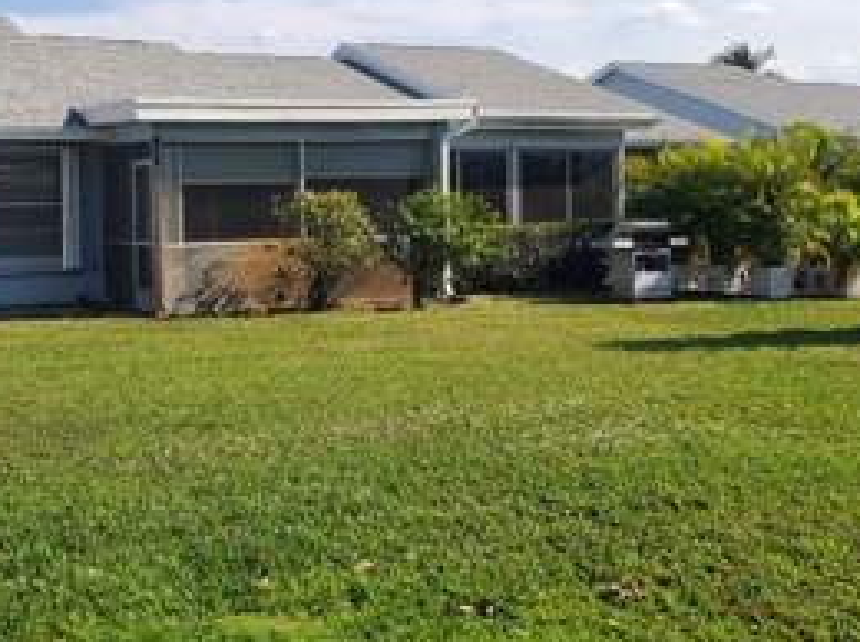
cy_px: 204
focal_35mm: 48
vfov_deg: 29.9
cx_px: 327
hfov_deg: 39.5
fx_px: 1190
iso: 50
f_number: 2.4
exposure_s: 1/1538
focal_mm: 4.3
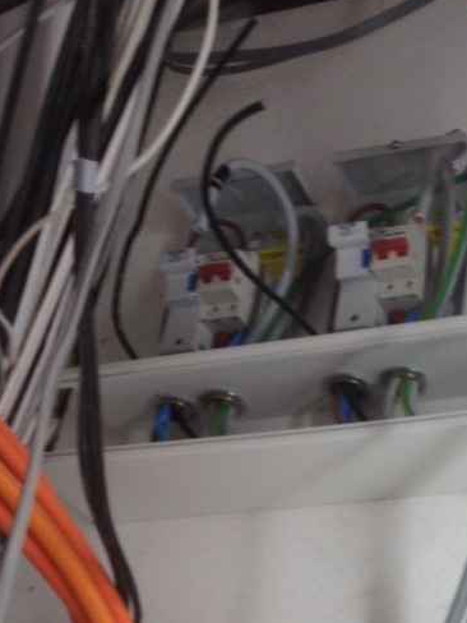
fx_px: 1547
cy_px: 589
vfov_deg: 22.1
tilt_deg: +29.5
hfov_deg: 16.7
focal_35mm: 86
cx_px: 489
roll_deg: -7.5
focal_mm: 4.28
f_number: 2.4
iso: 50
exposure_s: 1/50
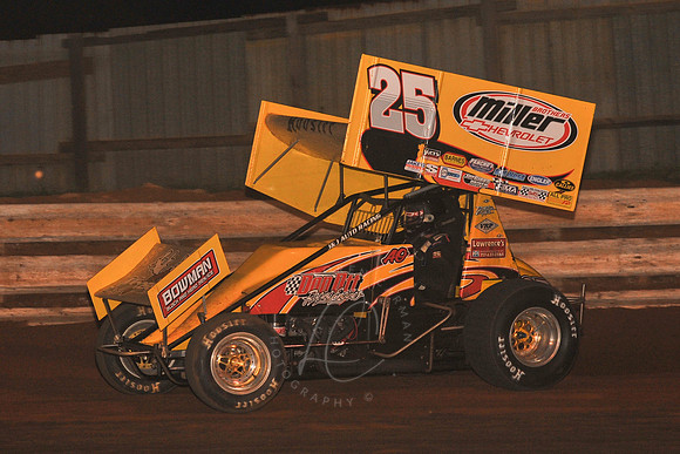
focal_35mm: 135
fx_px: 2550
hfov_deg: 15.2
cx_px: 340
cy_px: 227
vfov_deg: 10.2
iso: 800
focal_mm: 135
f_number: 6.3
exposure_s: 1/320
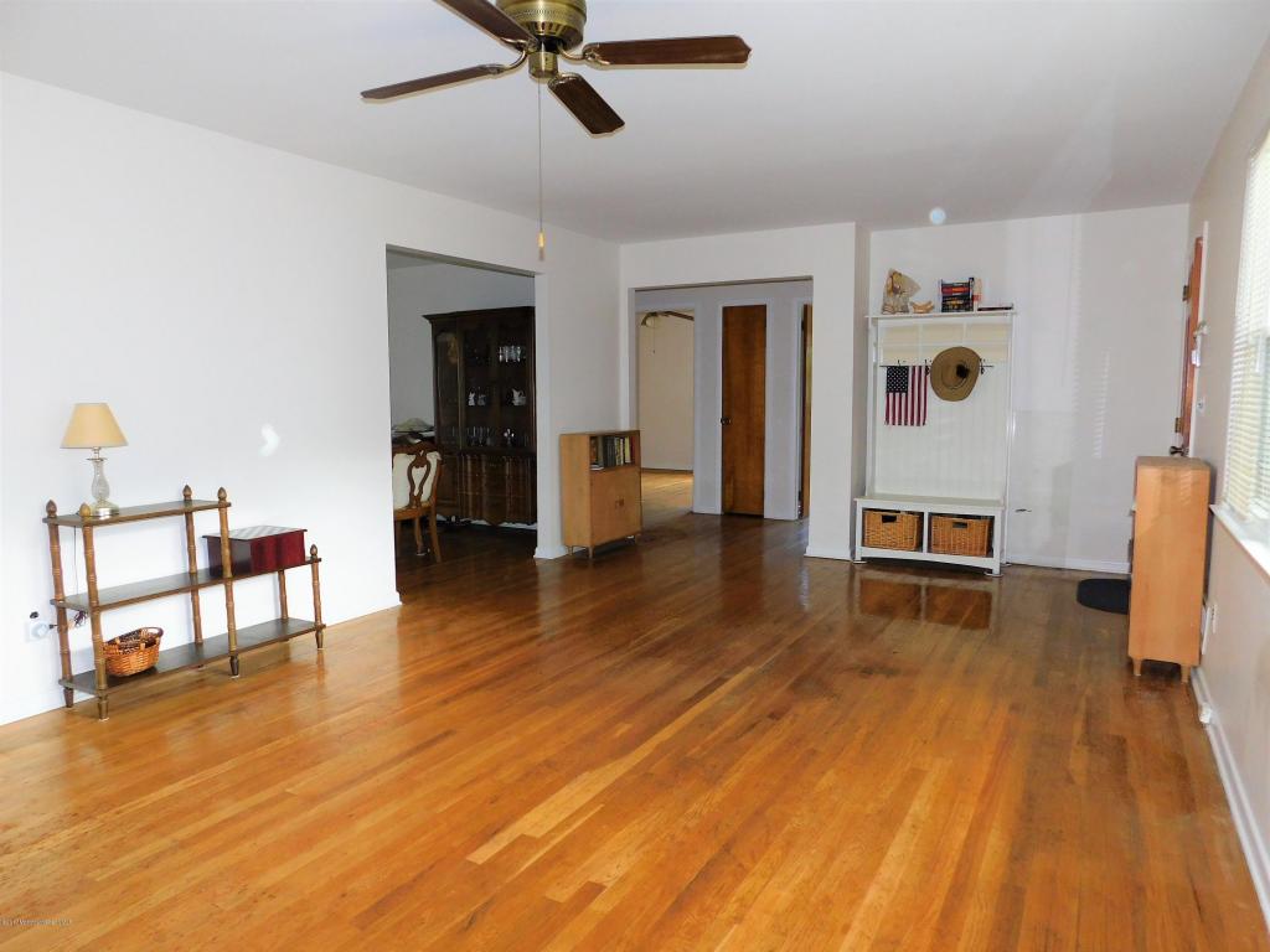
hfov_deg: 73.9
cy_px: 476
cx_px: 635
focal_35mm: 23
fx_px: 844
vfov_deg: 58.9
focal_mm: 4
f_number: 3
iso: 200
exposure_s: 1/30
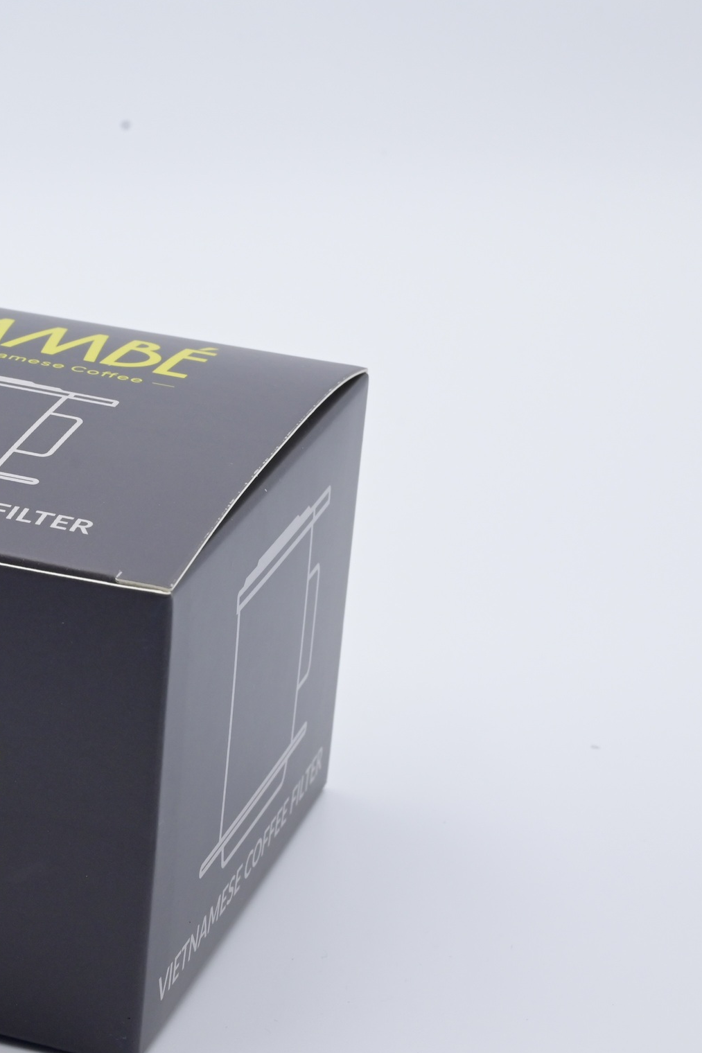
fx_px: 2896
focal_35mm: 99
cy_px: 675
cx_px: -65
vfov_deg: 20.6
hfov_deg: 13.5
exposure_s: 1/50
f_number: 16
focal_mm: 50
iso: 800
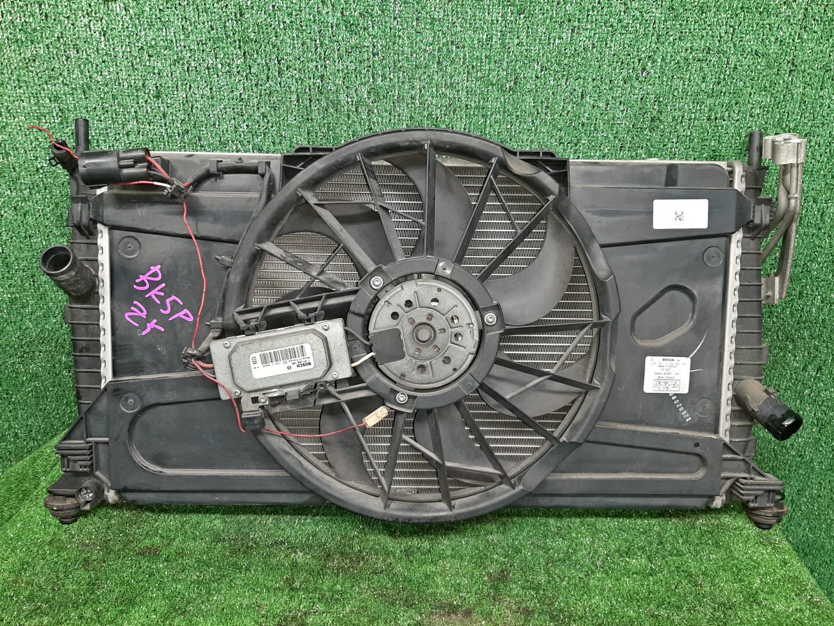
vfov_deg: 53.1
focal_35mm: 26
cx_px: 417
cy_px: 313
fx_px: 626
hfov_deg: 67.3
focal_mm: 3.93
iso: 105
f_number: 1.7
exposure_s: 1/50
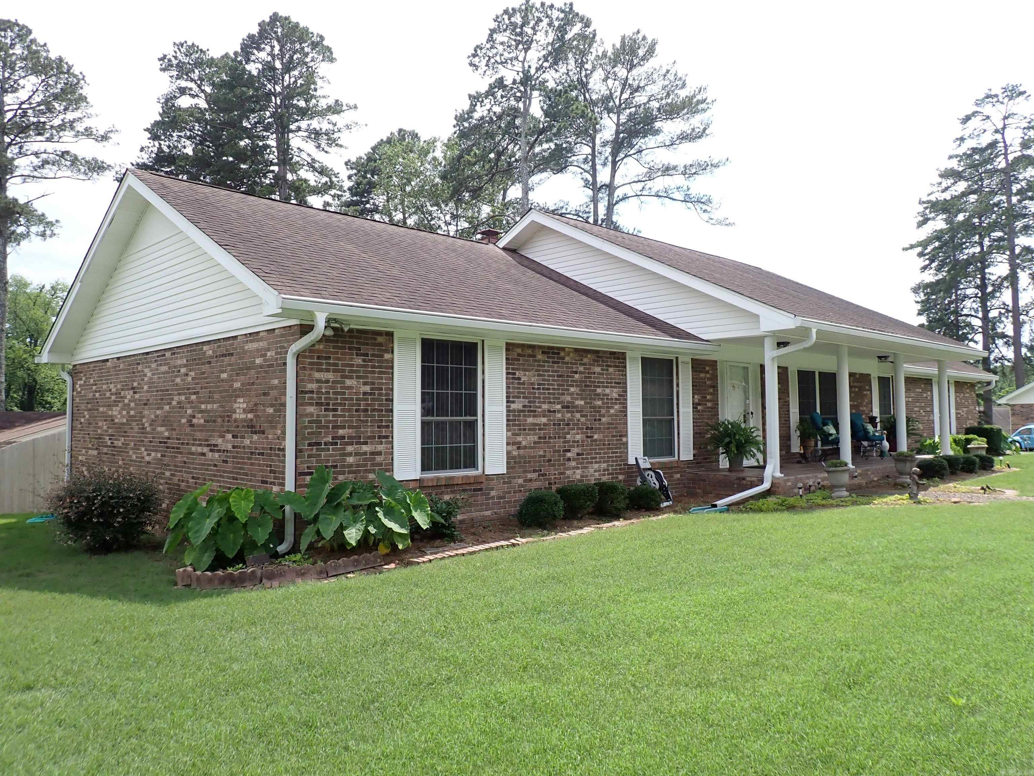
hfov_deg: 69.4
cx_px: 517
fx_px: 747
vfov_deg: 54.9
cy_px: 388
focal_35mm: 25
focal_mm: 4.5
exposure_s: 1/800
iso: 100
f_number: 2.8
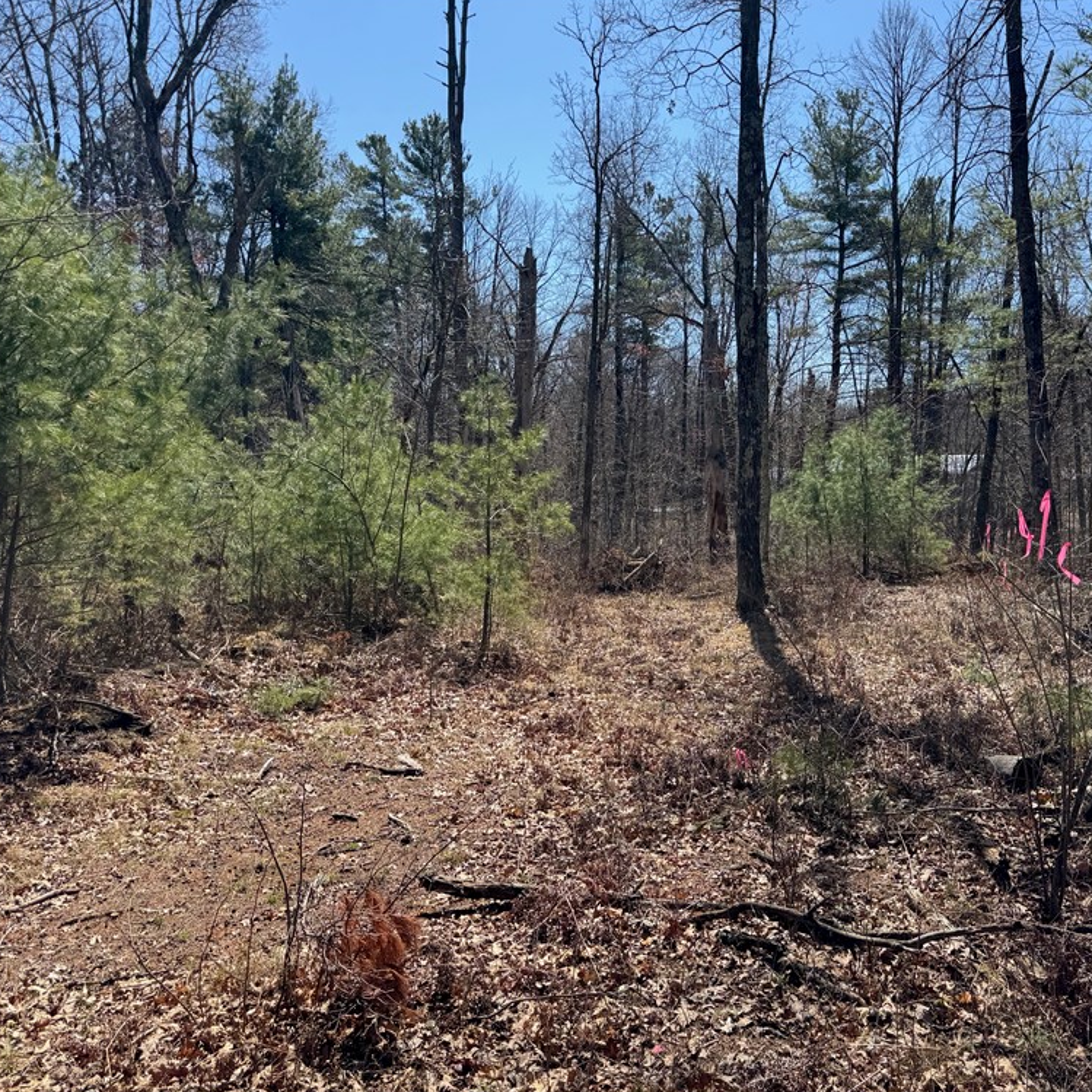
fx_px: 1035
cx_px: 608
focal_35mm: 29
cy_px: 548
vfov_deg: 55.6
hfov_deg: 55.5
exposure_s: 1/2710
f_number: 1.78
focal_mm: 6.76
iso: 80
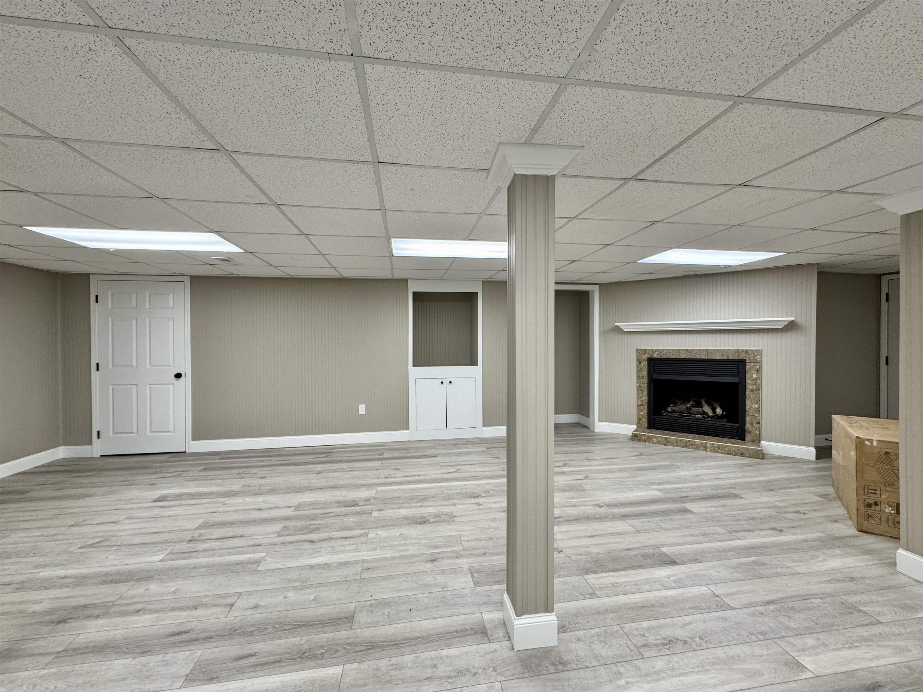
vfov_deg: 85.7
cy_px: 346
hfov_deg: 102.1
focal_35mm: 14
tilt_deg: -1.2
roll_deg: -0.4
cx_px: 462
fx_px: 373
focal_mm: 2.22
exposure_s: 1/120
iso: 200
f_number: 2.2
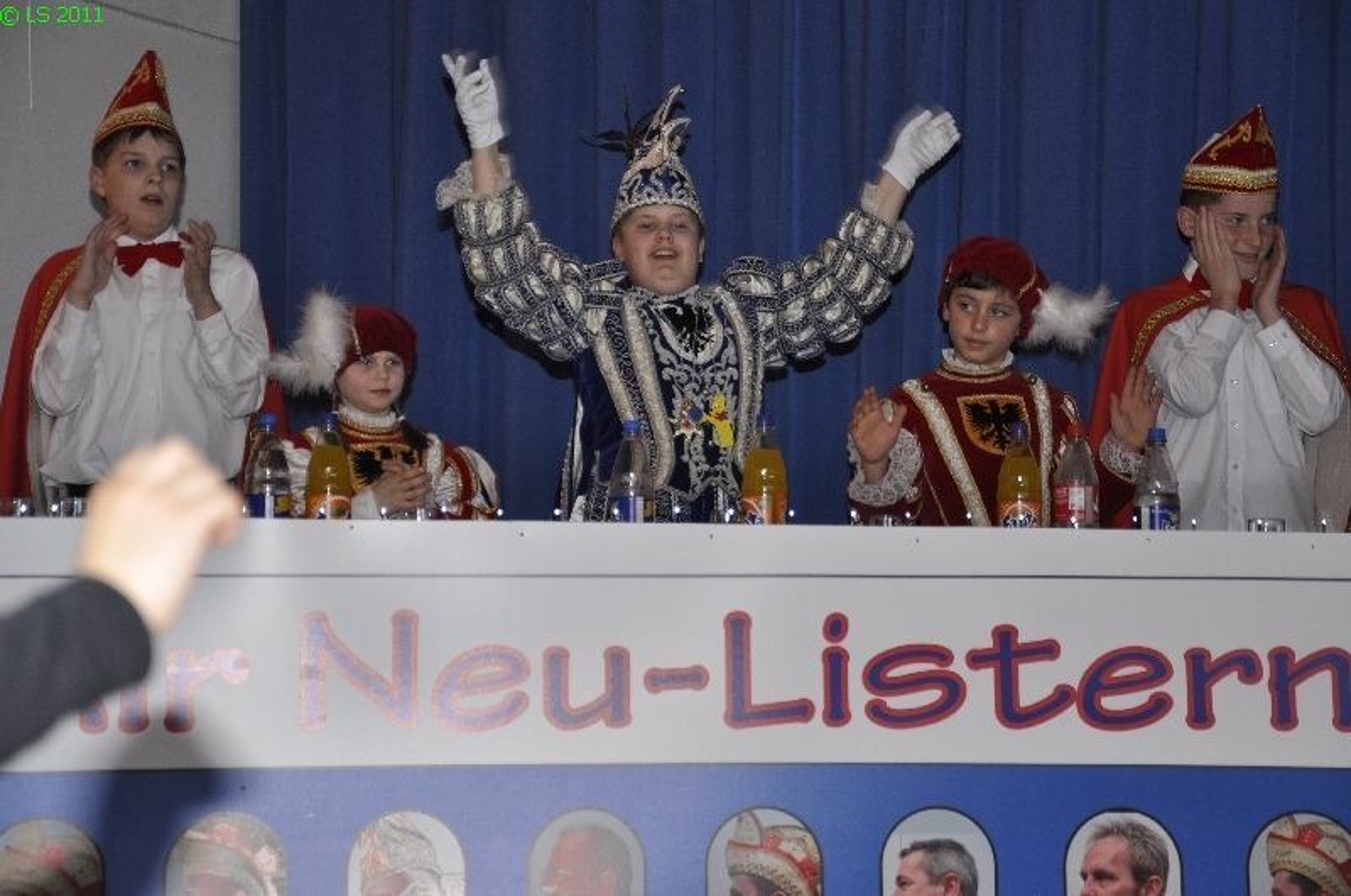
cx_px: 676
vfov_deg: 14.7
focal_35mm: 93
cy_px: 448
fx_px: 3485
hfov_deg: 21.9
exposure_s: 1/60
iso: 400
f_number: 5.3
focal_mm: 62
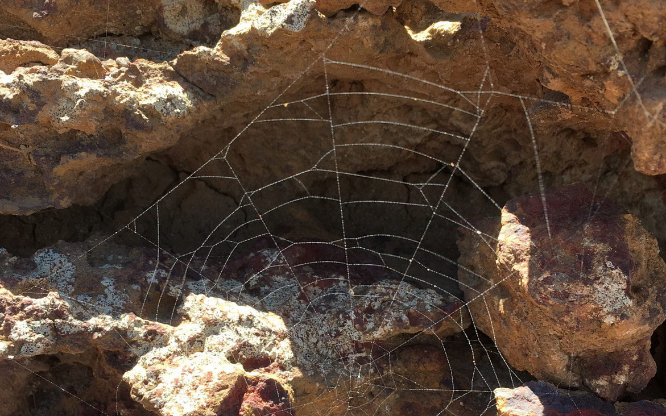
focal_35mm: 42
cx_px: 327
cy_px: 279
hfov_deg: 47.2
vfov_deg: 30.3
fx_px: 762
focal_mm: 4.15
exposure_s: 1/411
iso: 25
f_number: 2.2
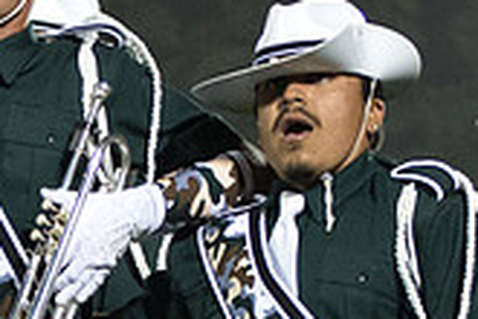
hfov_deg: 3.5
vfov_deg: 2.3
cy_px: 175
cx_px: 13
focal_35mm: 596
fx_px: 7913
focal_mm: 82
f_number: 4.5
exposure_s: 1/160
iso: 3600
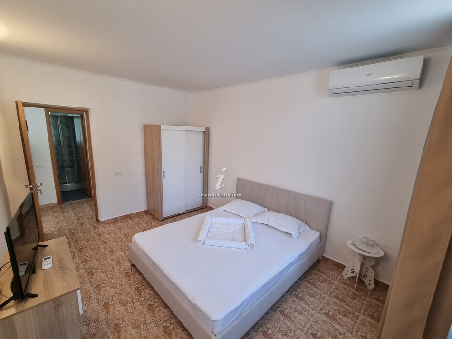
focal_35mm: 14
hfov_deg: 102.0
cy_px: 179
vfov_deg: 85.6
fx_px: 183
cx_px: 218
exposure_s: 1/50
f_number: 2.2
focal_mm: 2.2
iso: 200
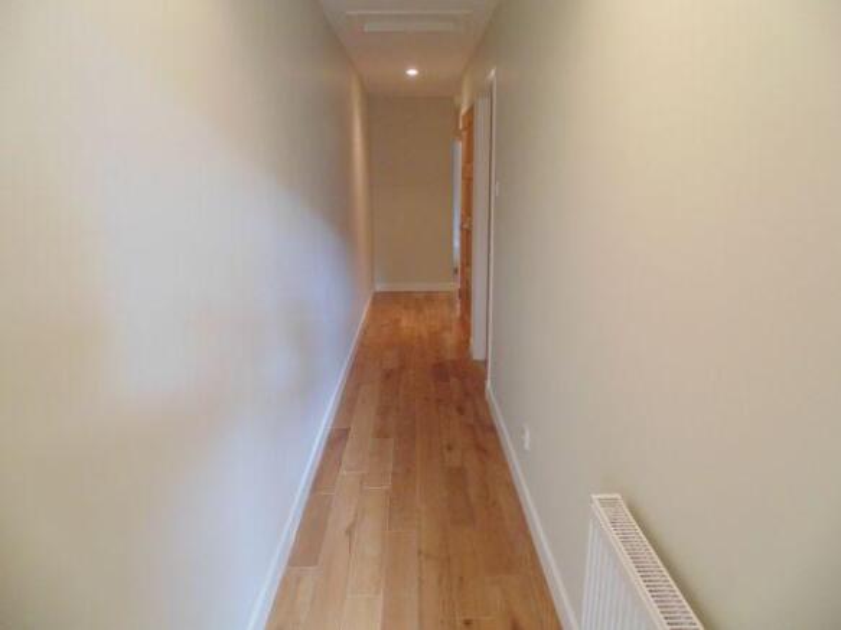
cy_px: 315
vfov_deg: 61.1
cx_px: 420
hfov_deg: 76.4
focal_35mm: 22
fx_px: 534
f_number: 3.1
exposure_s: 1/30
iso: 400
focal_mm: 4
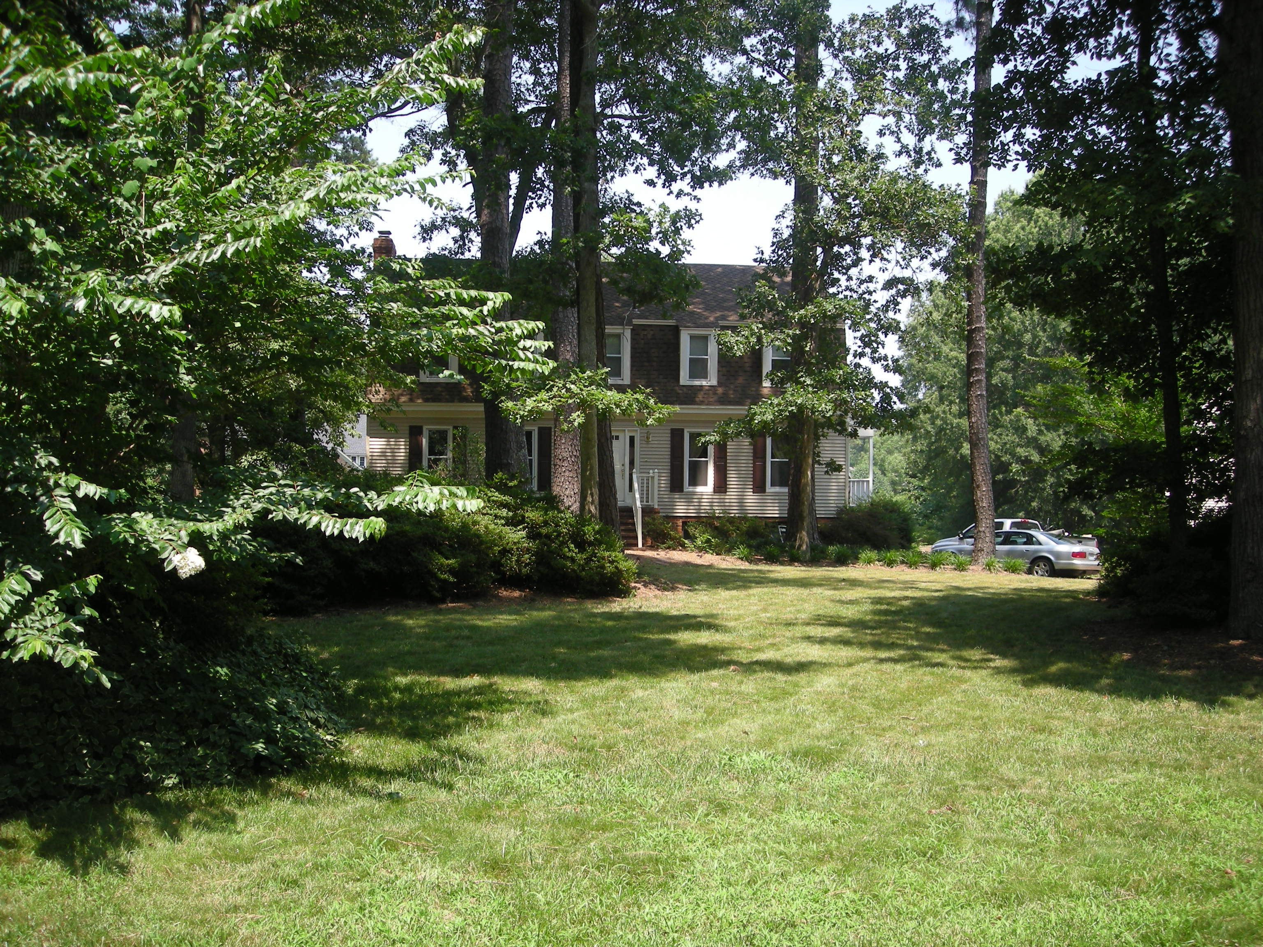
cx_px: 632
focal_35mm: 35
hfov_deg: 52.6
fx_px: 1277
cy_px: 474
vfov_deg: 40.7
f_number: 2.8
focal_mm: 5.7
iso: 50
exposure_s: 1/301
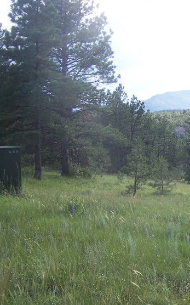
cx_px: 217
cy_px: 154
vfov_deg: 35.1
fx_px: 481
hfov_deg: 21.1
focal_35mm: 58
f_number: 2.8
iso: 80
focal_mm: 6.3
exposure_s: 1/250
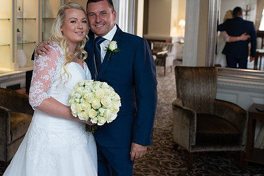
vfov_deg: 25.8
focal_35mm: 52
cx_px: 77
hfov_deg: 37.5
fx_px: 381
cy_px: 58
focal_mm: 35
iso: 640
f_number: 2.8
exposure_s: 1/160
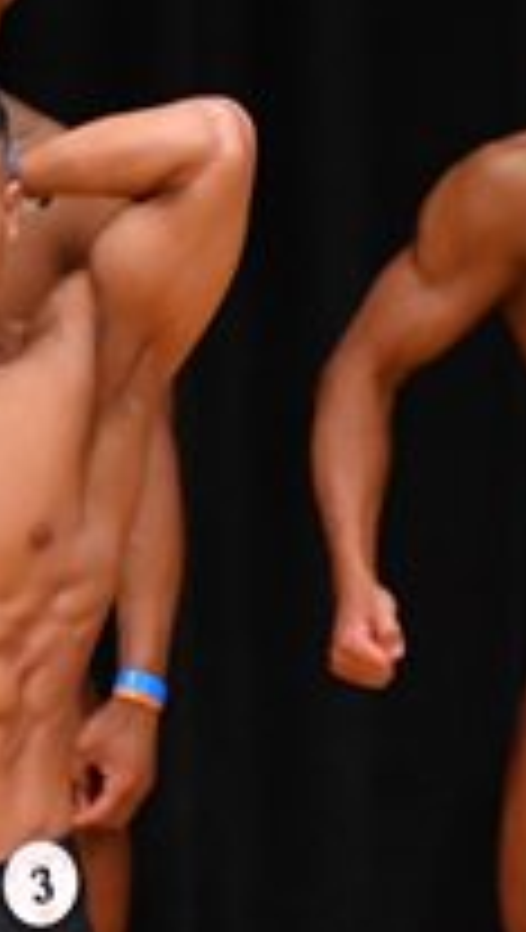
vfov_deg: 2.2
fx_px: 24680
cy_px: 1000
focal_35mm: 999
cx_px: 1225
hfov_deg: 1.2
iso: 4000
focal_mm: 170
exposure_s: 1/400
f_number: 5.6
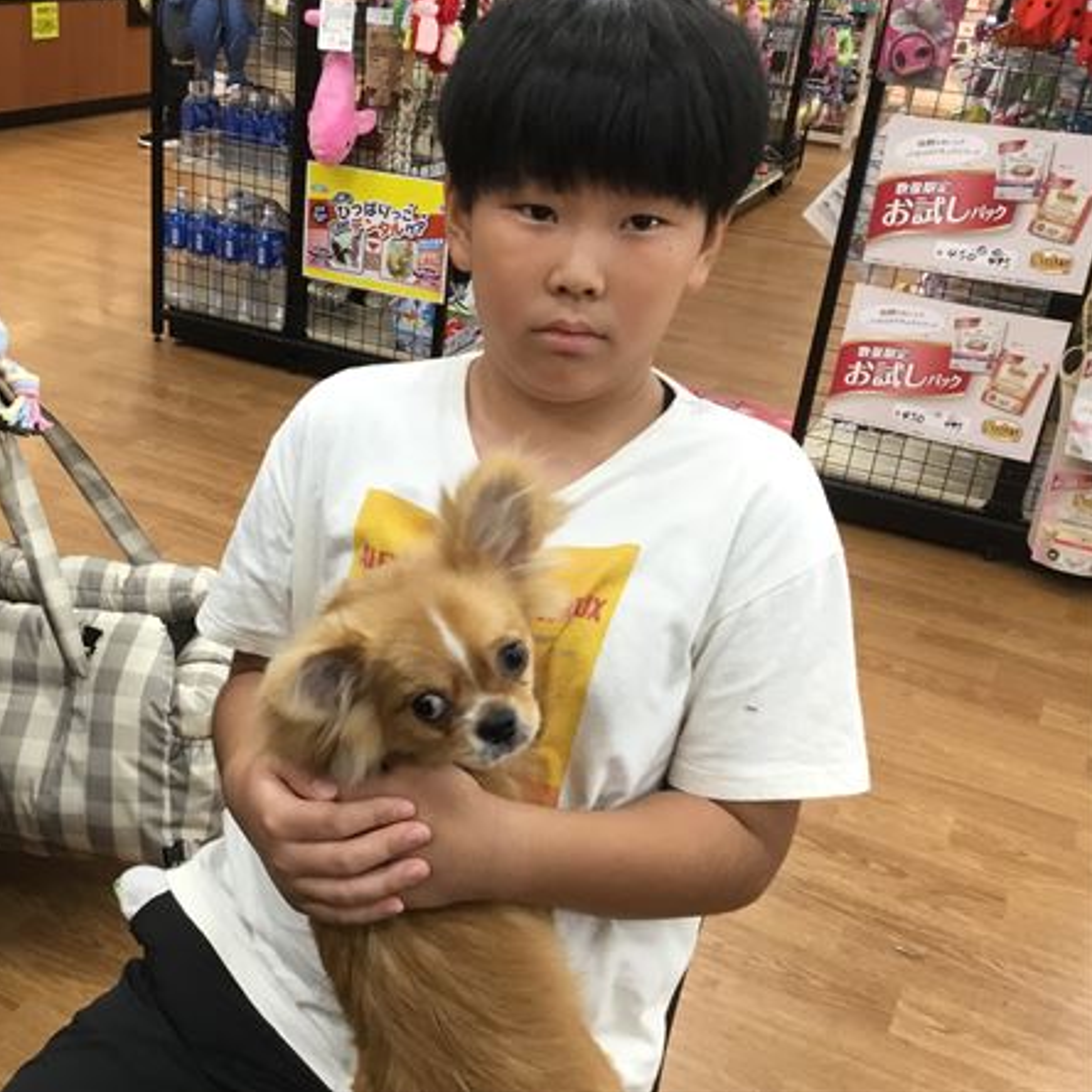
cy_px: 541
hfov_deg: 44.3
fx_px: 1321
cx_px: 364
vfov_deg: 44.9
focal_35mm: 37
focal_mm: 3.3
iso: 80
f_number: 2.4
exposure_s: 1/33
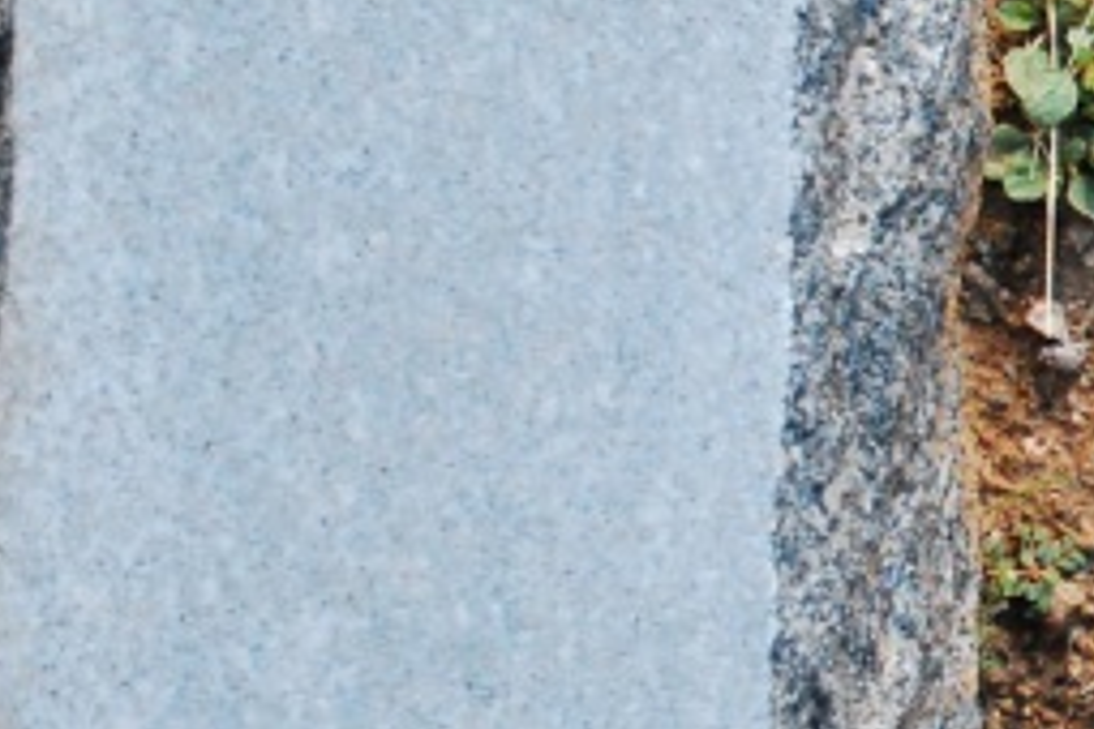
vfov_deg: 7.1
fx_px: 5865
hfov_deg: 9.9
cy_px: 217
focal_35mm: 193
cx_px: 2171
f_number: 4.8
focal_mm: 32
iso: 1600
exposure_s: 1/1250
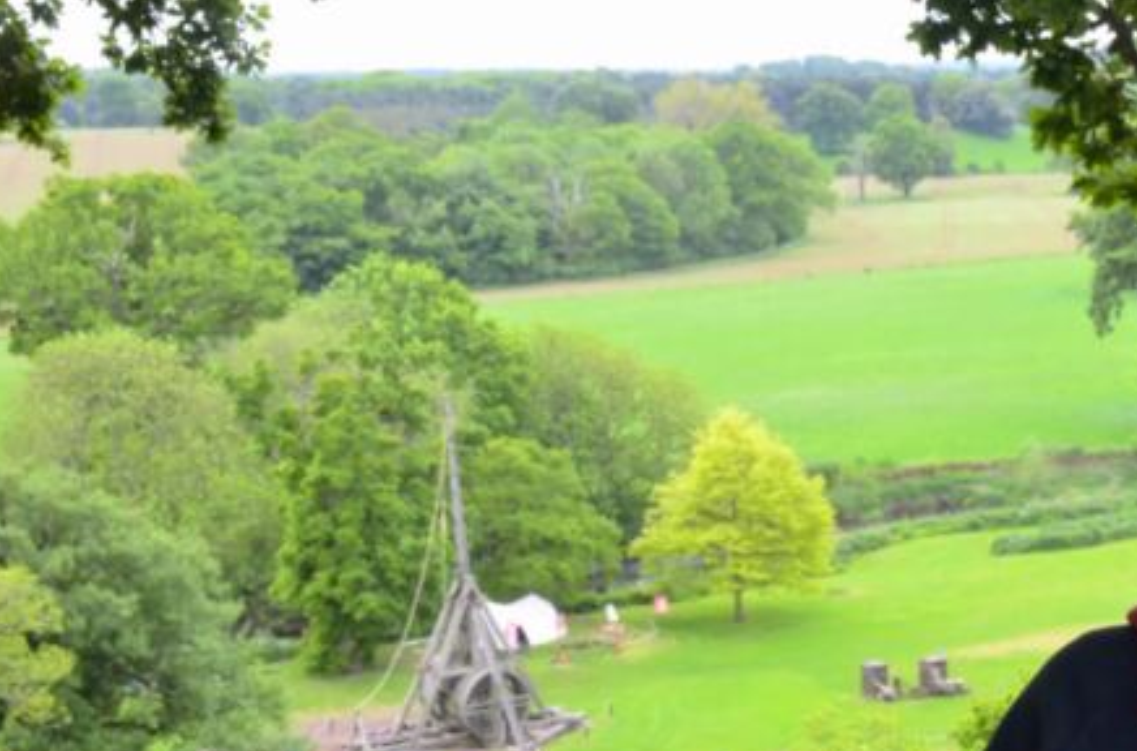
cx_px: 821
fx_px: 2771
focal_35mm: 88
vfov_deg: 15.4
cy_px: 549
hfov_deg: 23.0
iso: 200
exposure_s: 1/25
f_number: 16
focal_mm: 40
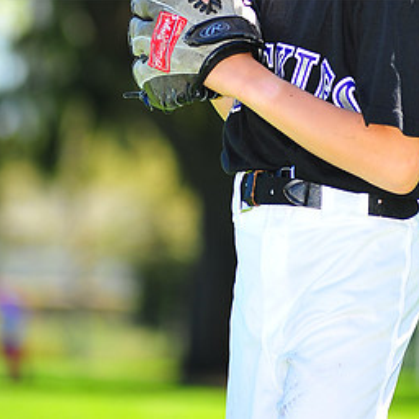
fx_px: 4738
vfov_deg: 5.0
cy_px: -52
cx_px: 300
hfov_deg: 5.1
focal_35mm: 346
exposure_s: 1/320
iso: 200
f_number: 5
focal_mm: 180
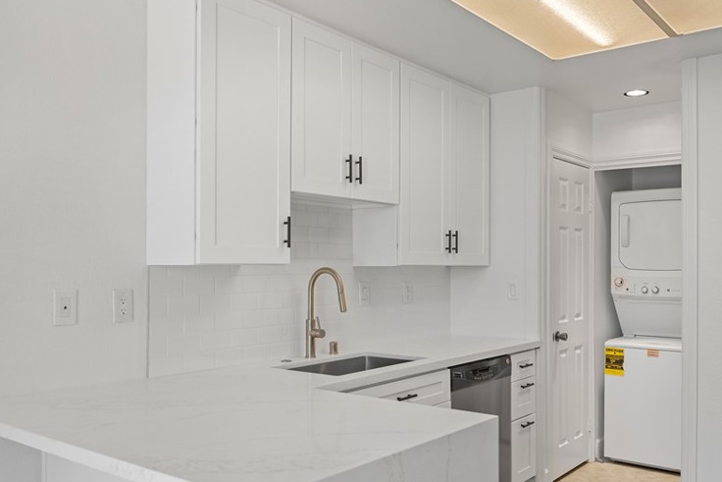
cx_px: 408
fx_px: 642
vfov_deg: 40.9
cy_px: 293
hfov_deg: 58.5
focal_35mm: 32
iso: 1000
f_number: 4
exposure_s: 1/100
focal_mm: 23
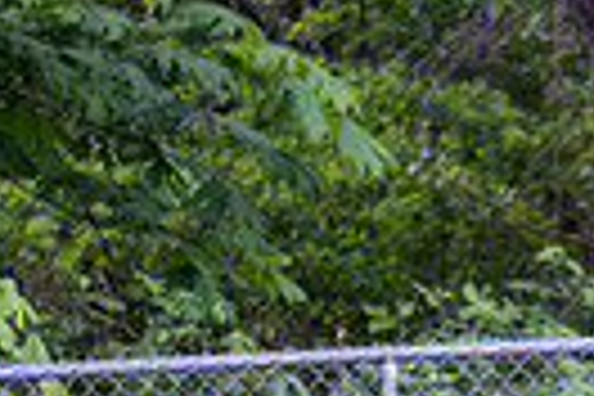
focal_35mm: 1373
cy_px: 363
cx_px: 1044
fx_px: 22653
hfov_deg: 1.5
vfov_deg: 1.0
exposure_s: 1/1250
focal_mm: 150
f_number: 2.8
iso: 6400
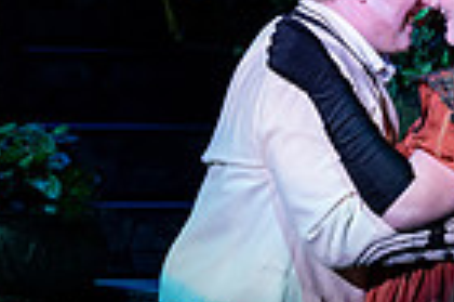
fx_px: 6260
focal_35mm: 497
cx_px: 165
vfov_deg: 2.8
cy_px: 274
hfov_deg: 4.2
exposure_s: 1/160
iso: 1000
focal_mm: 120
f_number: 5.6
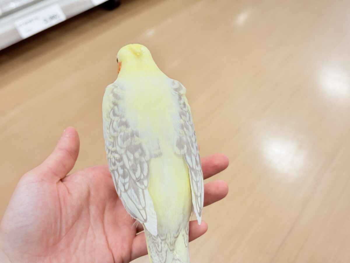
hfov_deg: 36.8
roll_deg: -1.3
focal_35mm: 52
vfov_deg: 28.0
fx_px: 526
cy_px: 132
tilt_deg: -32.7
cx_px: 175
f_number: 1.6
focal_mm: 5.96
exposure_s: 1/50
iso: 40
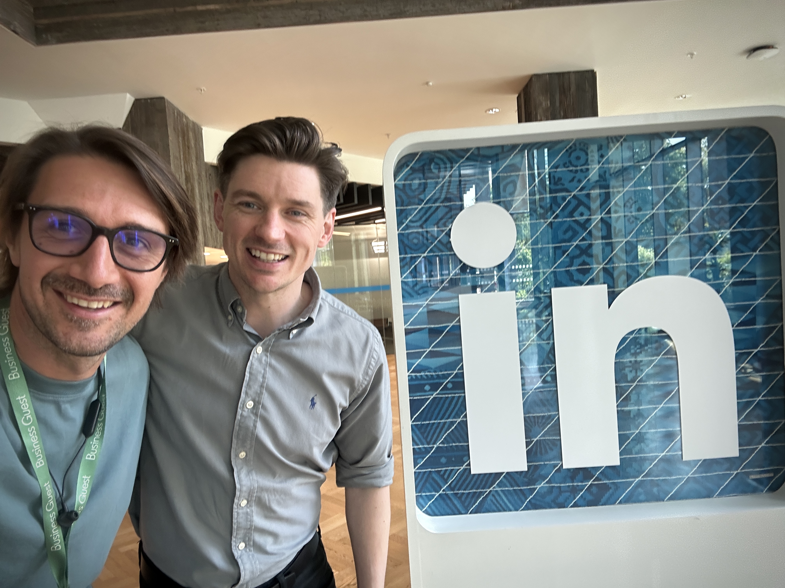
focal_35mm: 23
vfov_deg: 58.9
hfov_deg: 73.9
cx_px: 392
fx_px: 522
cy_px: 294
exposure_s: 1/50
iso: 64
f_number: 1.9
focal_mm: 2.69
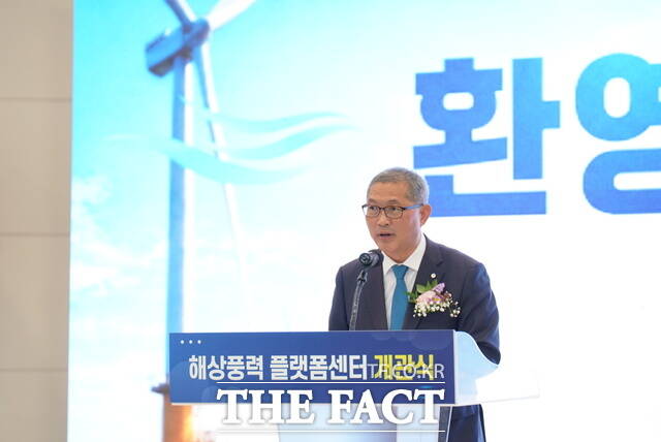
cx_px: 330
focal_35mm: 137
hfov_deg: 15.0
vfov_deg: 10.0
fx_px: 2518
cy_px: 221
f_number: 2.8
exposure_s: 1/160
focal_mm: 137
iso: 500
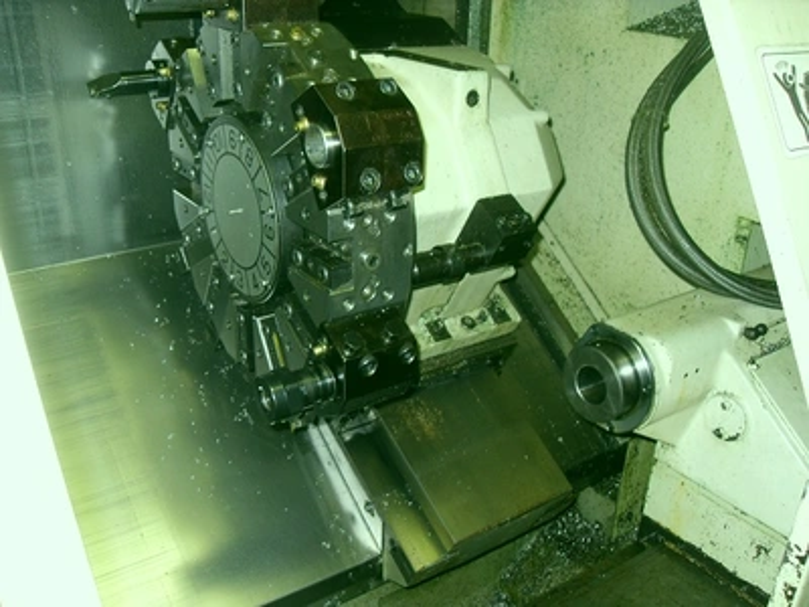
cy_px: 304
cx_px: 404
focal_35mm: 34
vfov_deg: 41.8
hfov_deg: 54.0
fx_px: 795
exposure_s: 1/45
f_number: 2.8
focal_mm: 6.3
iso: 100
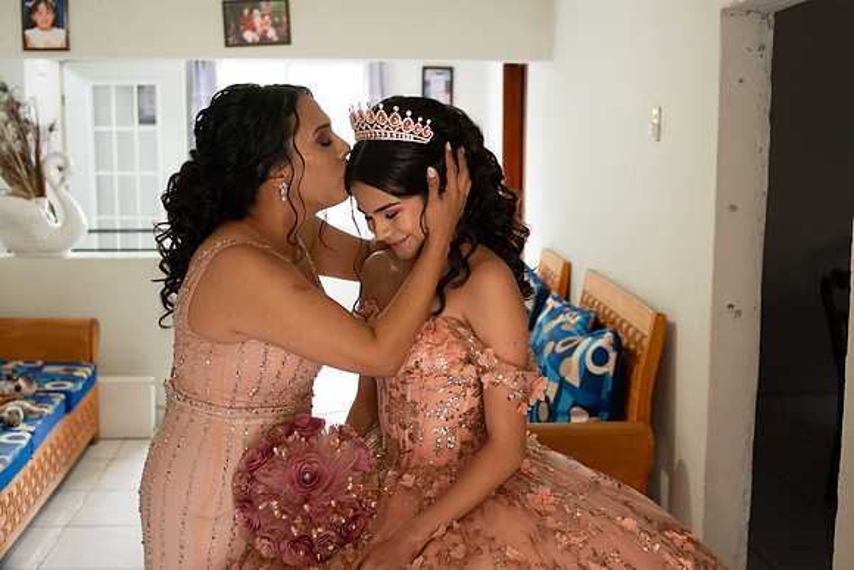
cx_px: 423
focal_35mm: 44
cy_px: 270
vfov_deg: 30.6
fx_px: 1042
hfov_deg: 44.6
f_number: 4.5
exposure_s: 1/200
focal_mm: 35
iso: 2000
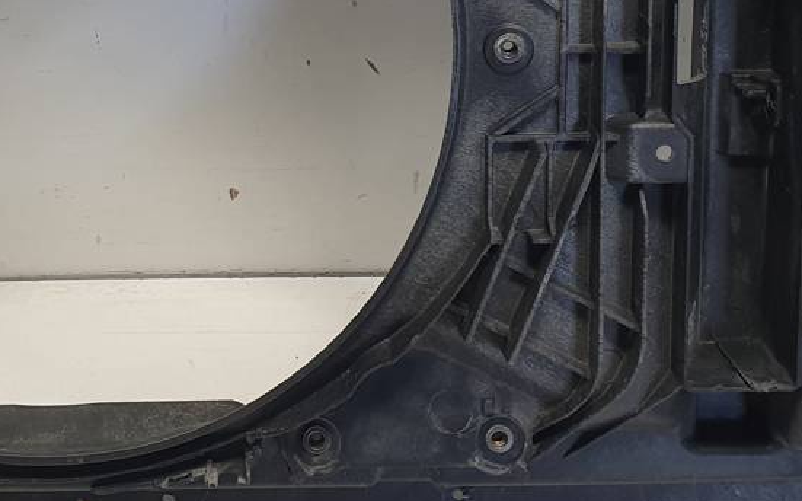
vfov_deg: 17.8
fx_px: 1573
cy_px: 60
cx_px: 253
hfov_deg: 28.4
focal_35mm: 72
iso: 80
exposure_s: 1/100
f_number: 2.4
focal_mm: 4.3
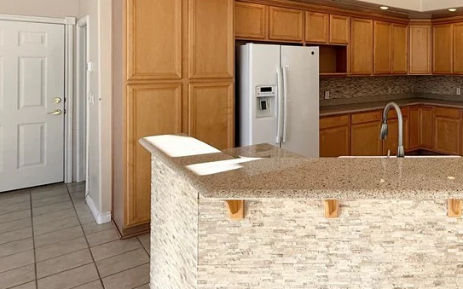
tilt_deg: +0.1
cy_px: 66
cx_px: 414
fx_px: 353
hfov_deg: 57.5
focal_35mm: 28
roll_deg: +0.3
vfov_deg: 42.9
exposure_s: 1/340
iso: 64
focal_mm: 2.22
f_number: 2.2
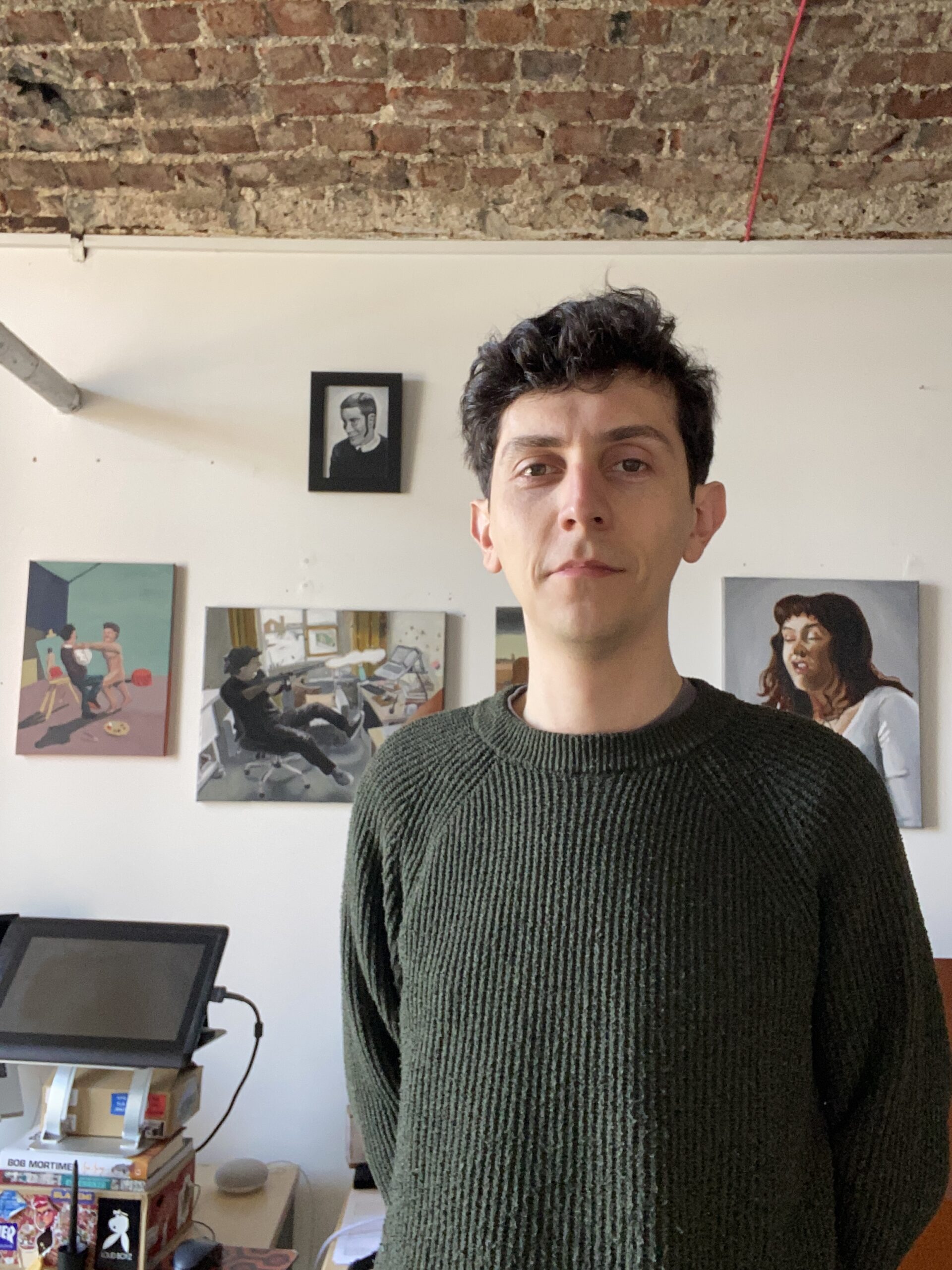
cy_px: 635
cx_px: 476
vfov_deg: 60.0
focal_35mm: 30
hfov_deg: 46.8
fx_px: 1100
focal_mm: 2.71
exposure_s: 1/60
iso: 160
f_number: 2.2
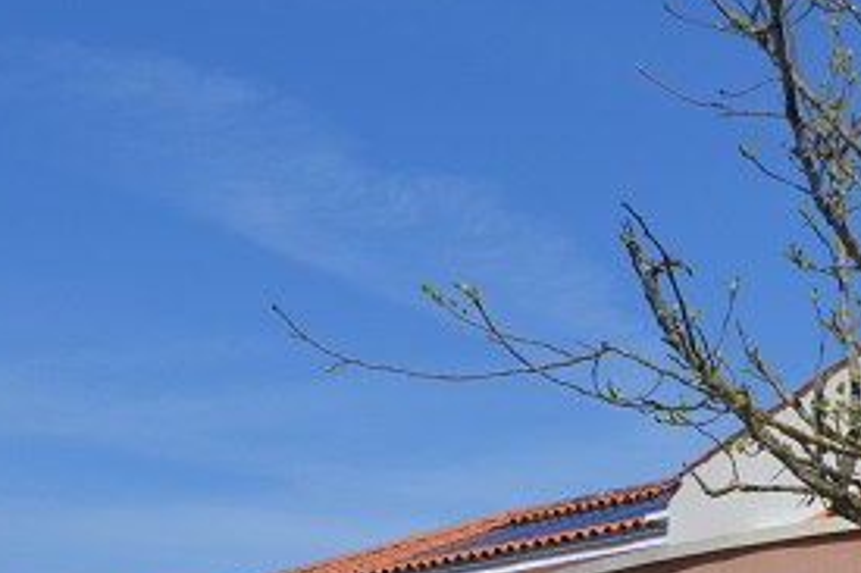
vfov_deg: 10.1
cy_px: 852
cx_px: 623
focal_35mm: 131
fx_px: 3131
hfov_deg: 15.6
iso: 100
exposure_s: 1/320
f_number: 9
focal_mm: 24
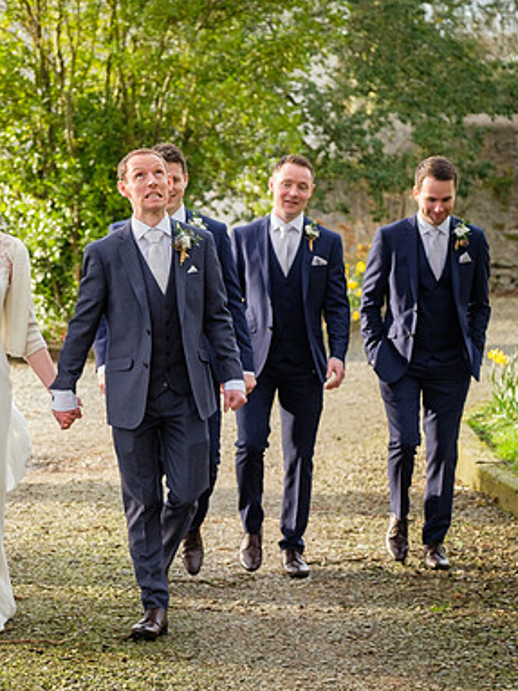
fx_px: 2775
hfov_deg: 10.6
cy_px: 372
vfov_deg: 14.2
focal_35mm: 139
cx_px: 17
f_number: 2.8
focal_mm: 50
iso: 100
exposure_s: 1/200
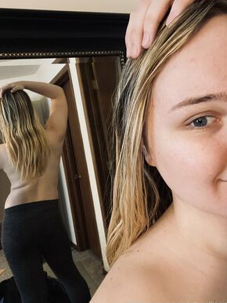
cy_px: 153
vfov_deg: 58.4
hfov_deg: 45.4
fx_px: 271
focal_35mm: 31
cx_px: 111
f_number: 2.2
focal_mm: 2.71
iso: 320
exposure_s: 1/60
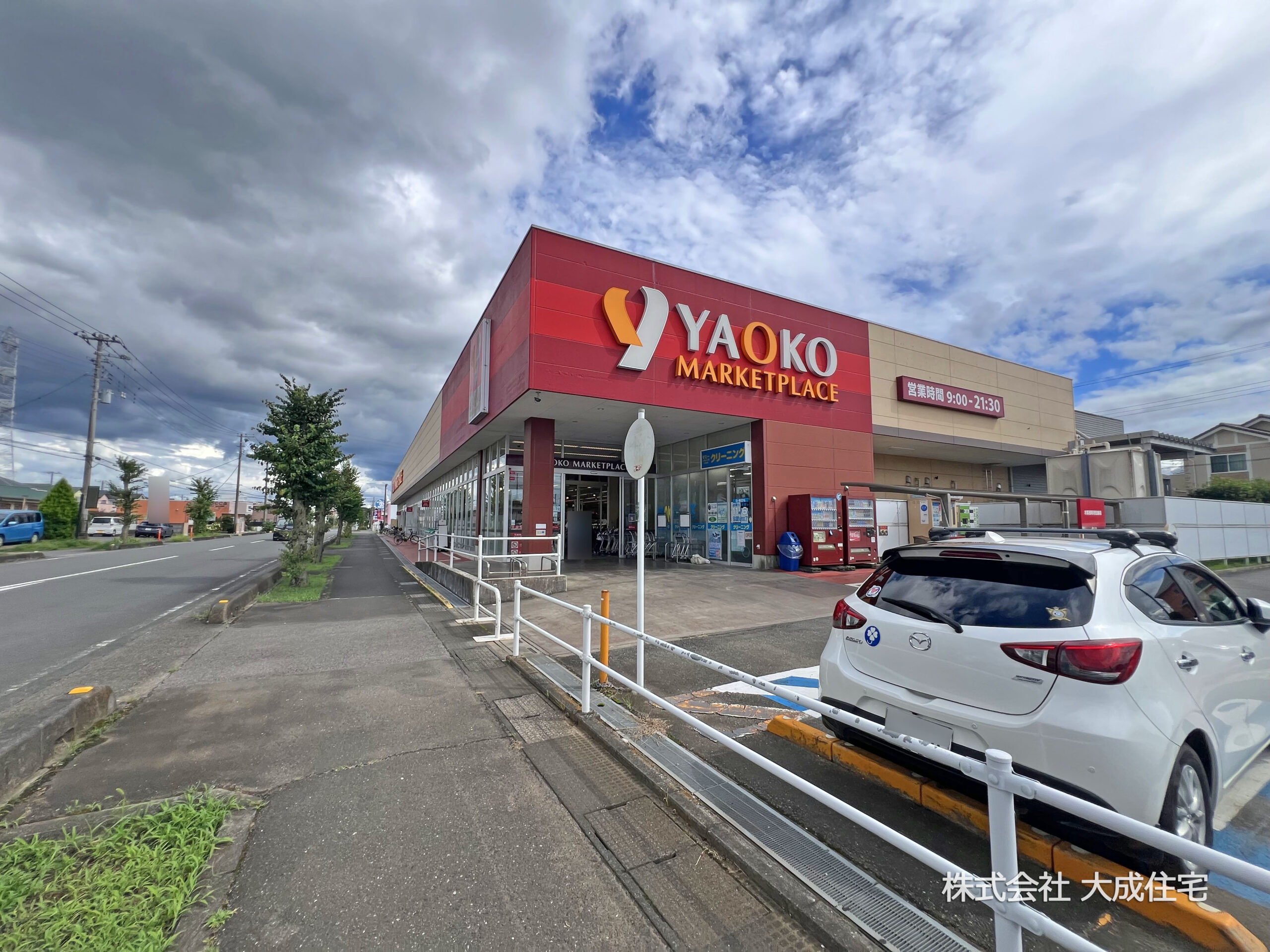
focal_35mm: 13
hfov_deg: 106.2
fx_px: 477
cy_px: 476
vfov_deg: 89.9
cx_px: 635
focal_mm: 1.57
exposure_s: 1/827
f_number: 1.8
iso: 32
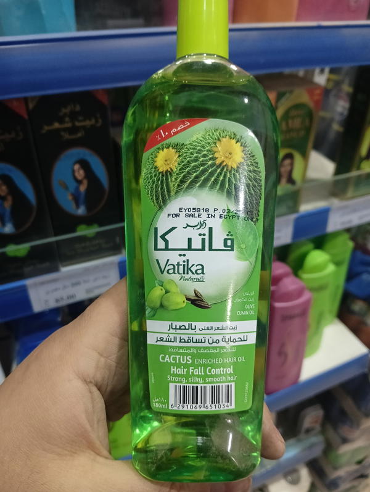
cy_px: 246
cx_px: 185
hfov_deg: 53.2
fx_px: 370
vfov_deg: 67.2
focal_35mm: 26
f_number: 1.8
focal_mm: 4.05
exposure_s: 1/25
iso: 800
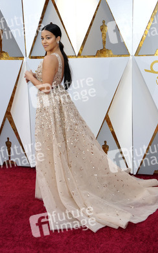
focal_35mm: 50
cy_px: 125
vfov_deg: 40.3
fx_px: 344
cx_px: 82
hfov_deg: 25.8
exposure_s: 1/250
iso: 1000
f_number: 8
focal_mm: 48
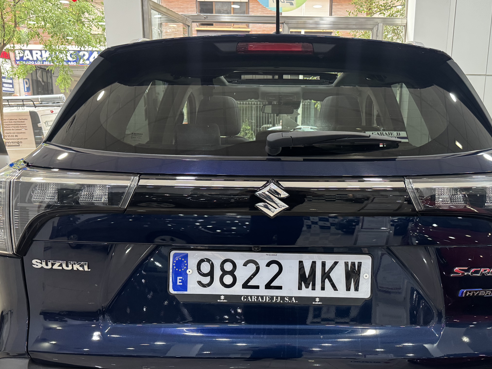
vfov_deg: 41.4
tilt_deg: -13.6
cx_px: 285
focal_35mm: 34
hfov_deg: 53.7
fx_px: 483
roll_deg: -0.1
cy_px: 237
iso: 320
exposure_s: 1/50
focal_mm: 6.76
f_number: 1.78
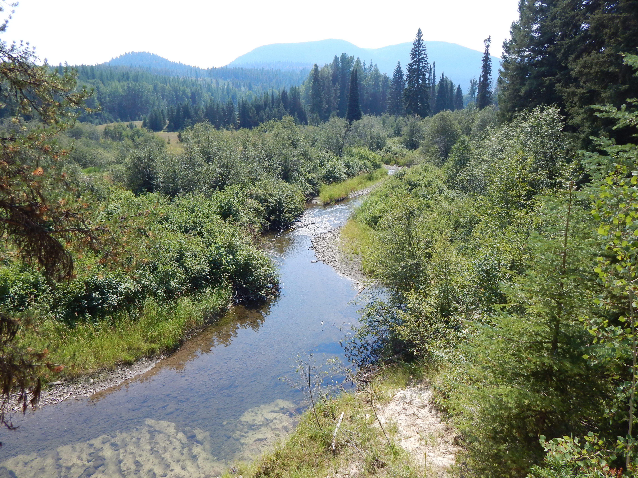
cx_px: 319
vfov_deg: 61.1
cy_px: 239
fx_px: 405
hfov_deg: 76.4
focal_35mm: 22
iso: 125
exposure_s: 1/1000
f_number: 3
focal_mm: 4
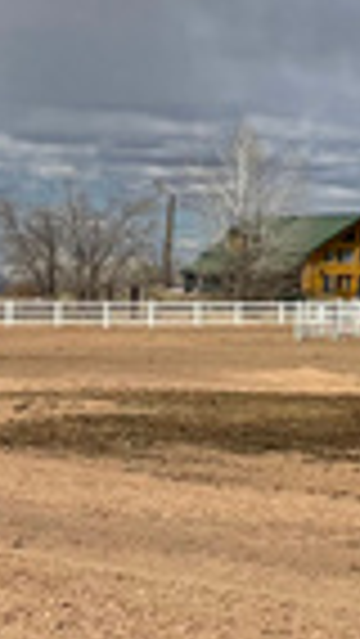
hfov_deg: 8.7
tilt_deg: +4.5
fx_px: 2170
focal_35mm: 128
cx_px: 832
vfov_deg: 16.6
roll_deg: -0.5
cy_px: 135
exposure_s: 1/9804
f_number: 1.6
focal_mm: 4.2
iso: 32
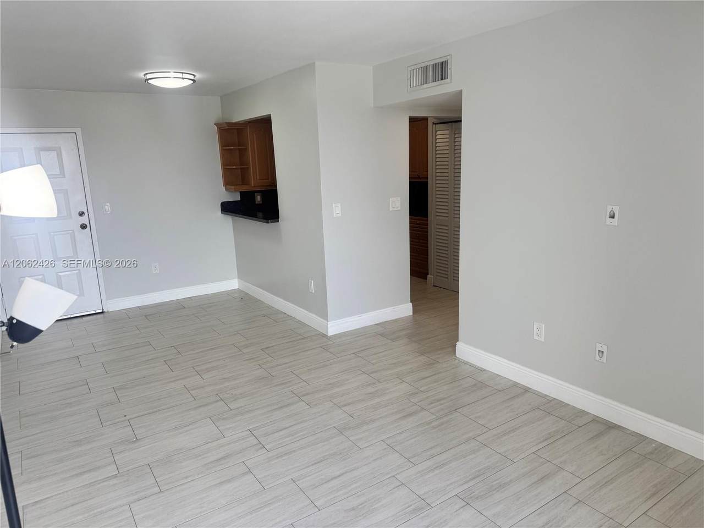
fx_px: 488
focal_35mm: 24
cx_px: 352
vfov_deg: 56.8
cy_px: 264
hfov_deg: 71.6
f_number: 1.78
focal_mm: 6.76
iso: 64
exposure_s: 1/213
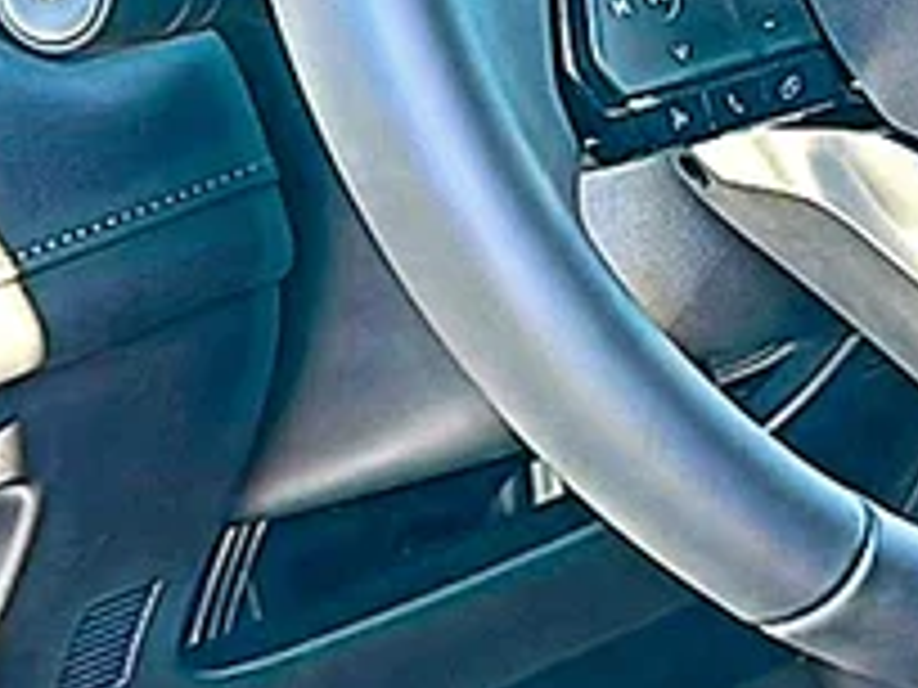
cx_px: 1372
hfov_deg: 14.5
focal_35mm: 127
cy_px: 56
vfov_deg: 11.6
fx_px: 3368
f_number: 1.78
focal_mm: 6.86
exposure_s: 1/131
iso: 125
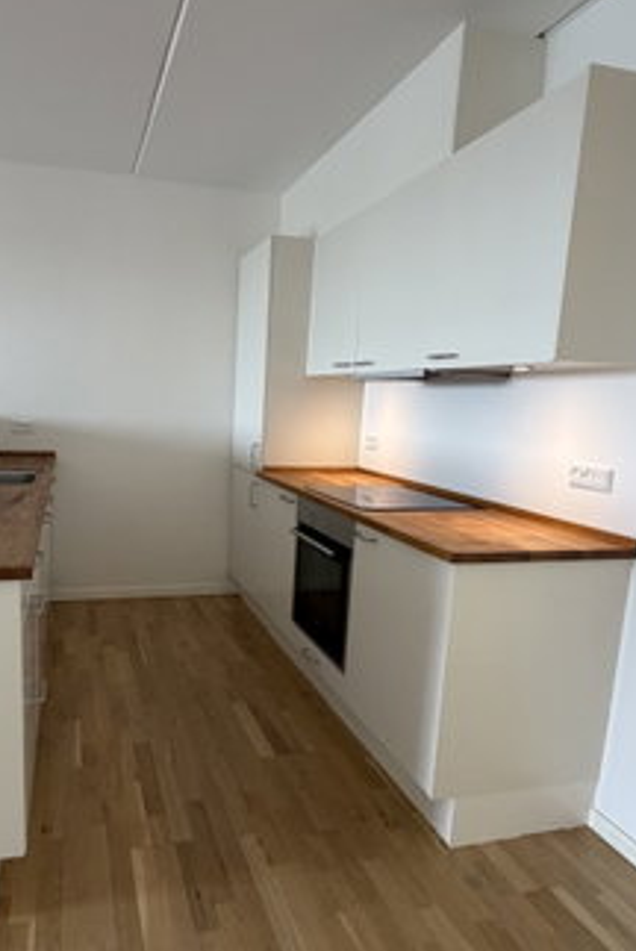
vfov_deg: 73.6
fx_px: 635
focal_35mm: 24
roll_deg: -1.9
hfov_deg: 52.4
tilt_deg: -9.1
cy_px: 511
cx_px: 224
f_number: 2.2
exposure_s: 1/121
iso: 320
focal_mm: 2.22
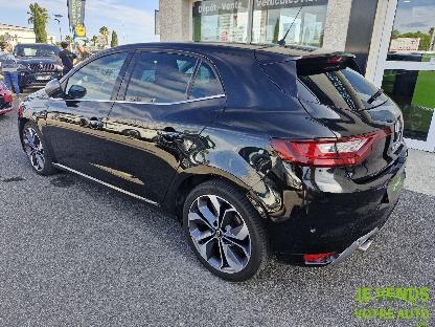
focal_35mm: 23
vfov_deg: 58.9
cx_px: 218
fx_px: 289
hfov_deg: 73.9
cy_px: 164
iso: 50
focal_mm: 5.54
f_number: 1.8
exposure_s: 1/334
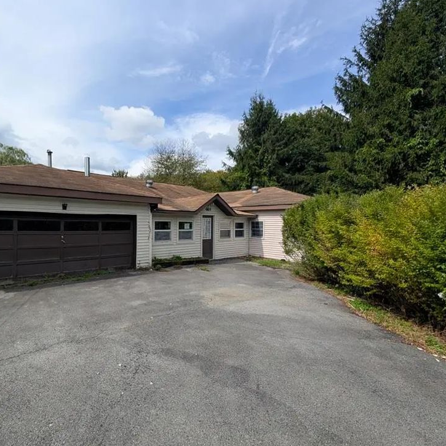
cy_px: 222
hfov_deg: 88.0
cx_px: 150
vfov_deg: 91.1
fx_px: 219
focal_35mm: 15
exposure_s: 1/2545
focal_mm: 2.02
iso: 57
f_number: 1.7
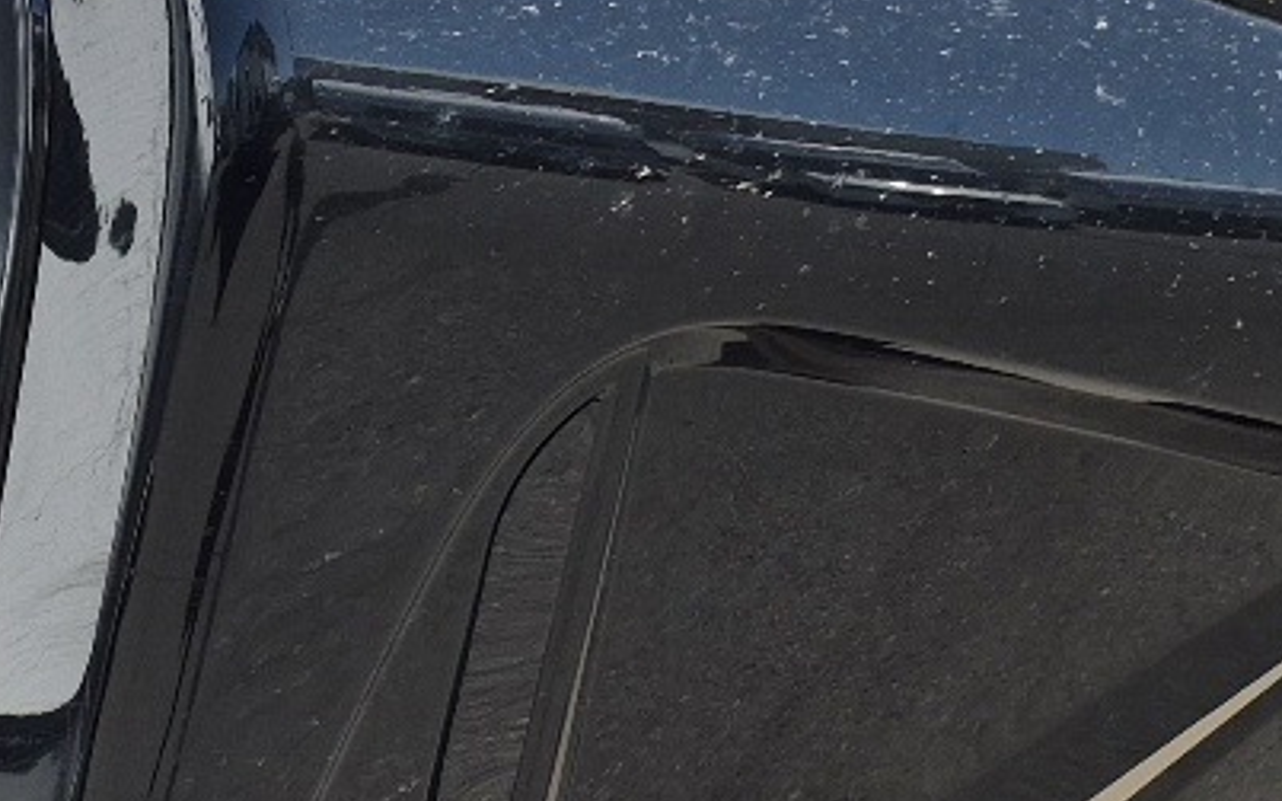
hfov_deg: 21.1
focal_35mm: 97
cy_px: 488
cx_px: 179
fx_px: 3388
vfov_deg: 13.5
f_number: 1.8
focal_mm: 5.4
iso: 80
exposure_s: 1/3333
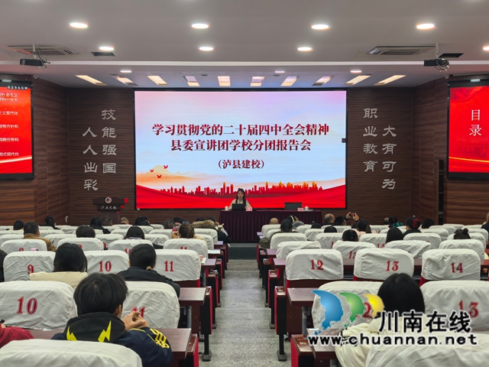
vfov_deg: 30.3
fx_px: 678
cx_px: 244
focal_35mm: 48
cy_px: 184
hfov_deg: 39.7
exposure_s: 1/100
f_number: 1.4
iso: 80
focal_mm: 6.98
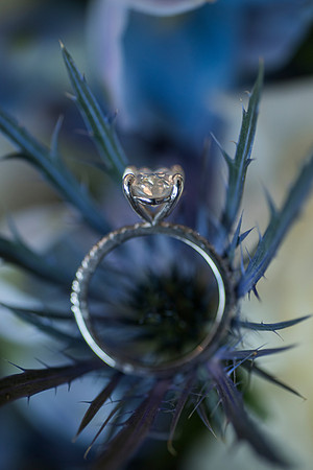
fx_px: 1174
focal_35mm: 90
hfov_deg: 15.2
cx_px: 156
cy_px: 235
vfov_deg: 22.6
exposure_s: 1/125
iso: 1000
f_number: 4.8
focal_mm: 90
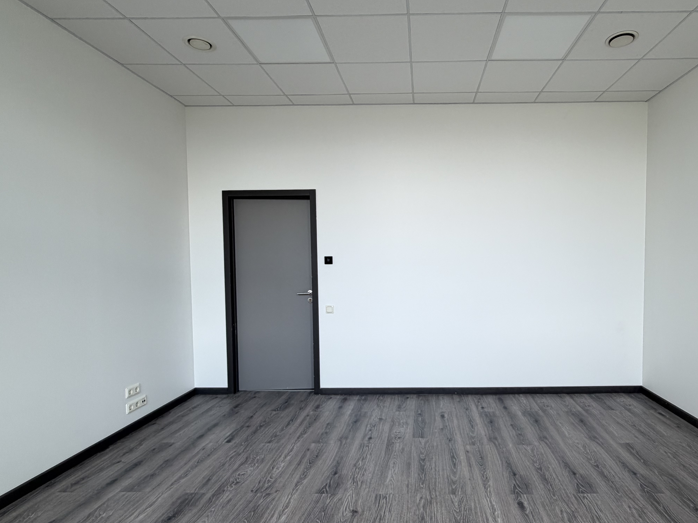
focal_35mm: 20
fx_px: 403
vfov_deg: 65.9
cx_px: 423
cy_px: 276
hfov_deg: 80.6
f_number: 2.2
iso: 50
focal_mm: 2.22
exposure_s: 1/121
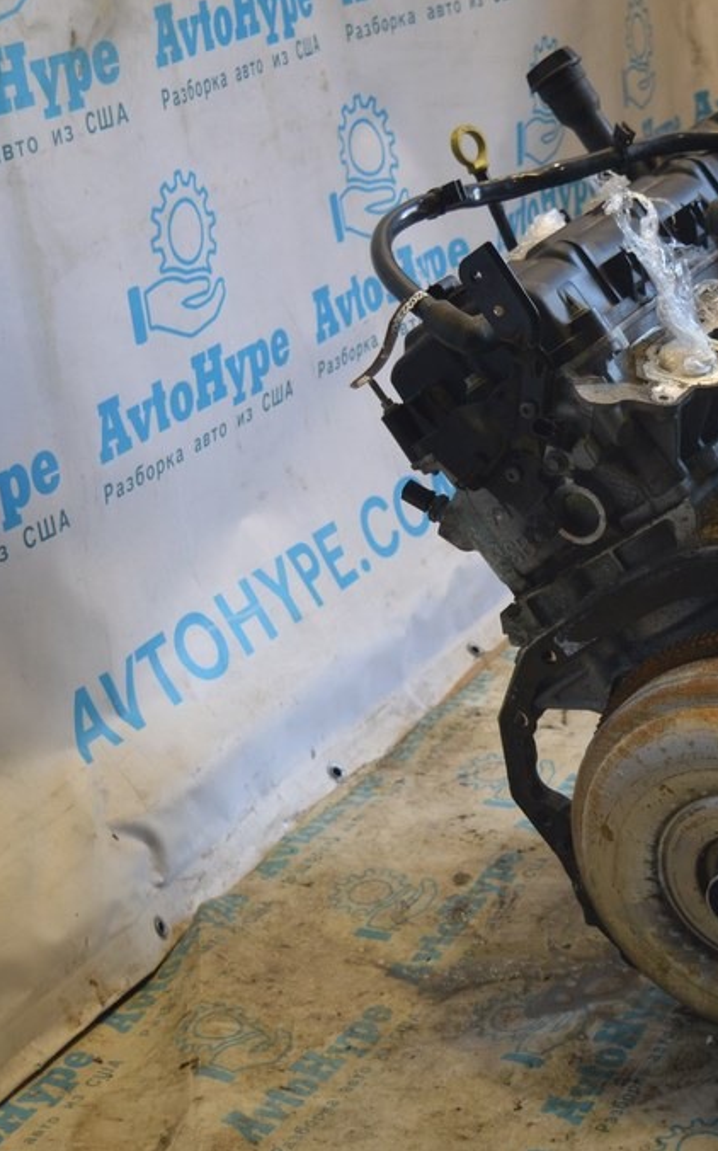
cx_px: 636
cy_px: 576
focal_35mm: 72
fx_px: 2249
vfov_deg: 28.7
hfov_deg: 17.9
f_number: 4.2
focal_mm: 31
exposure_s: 1/60
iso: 560
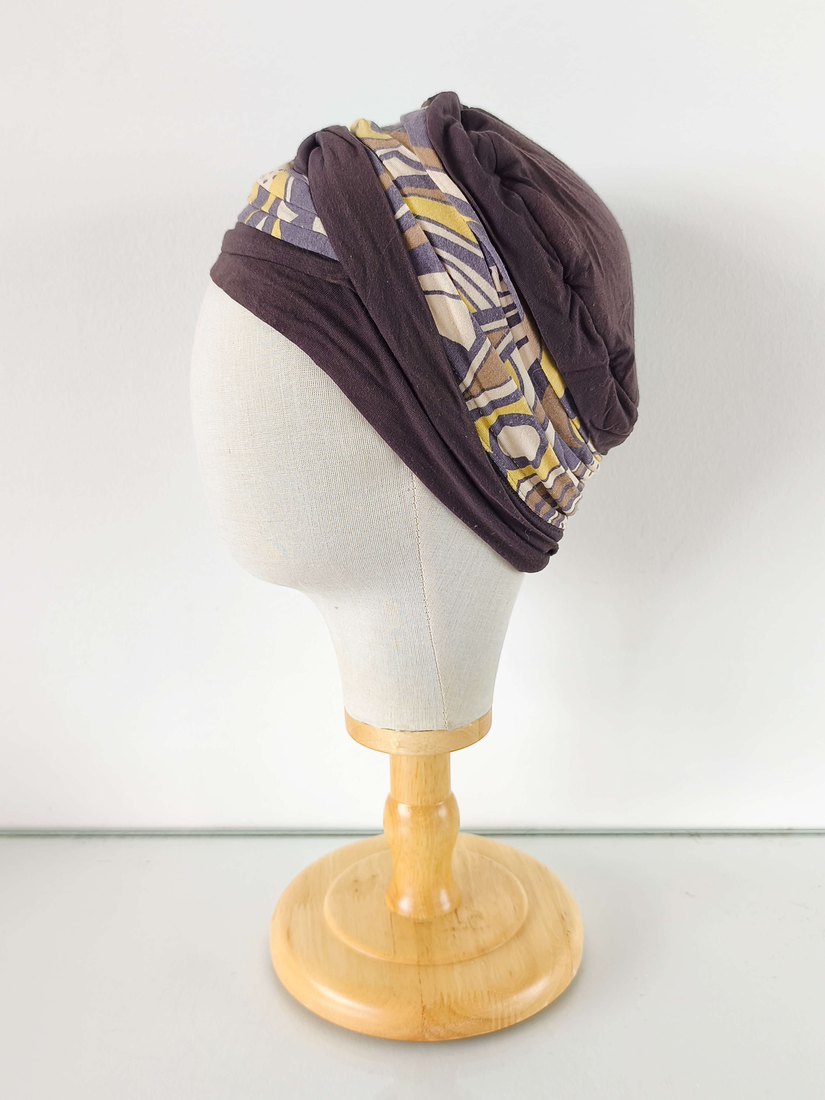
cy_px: 550
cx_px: 412
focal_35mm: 32
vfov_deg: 56.8
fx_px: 1017
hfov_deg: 44.2
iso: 50
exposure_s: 1/80
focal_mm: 6.14
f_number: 1.65
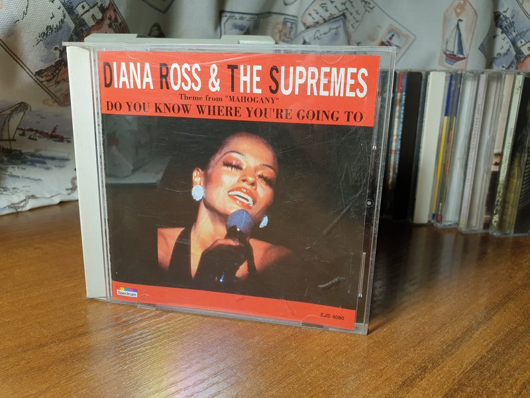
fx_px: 398
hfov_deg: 67.3
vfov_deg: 53.1
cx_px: 265
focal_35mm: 26
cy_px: 199
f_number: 2.4
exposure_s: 1/50
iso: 80
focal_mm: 4.3
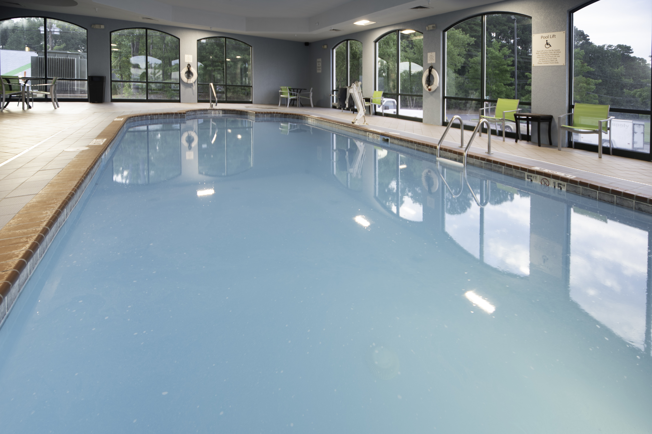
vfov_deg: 90.0
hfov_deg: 112.6
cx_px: 326
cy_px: 217
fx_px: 217
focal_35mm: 12
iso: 100
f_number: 4.5
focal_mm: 12
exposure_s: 1/5
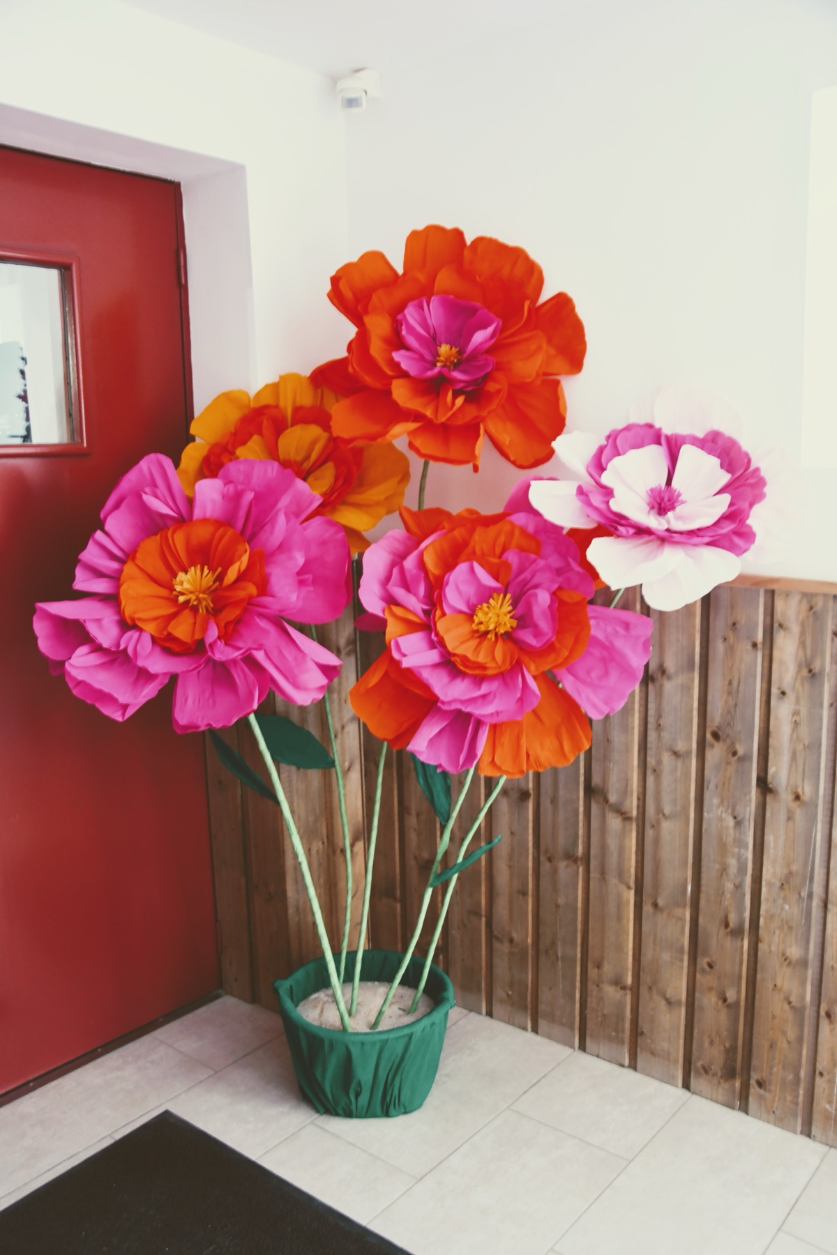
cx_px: 418
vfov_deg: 60.3
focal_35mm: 31
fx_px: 1081
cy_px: 628
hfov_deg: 42.3
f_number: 3.8
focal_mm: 21
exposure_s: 1/13
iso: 800
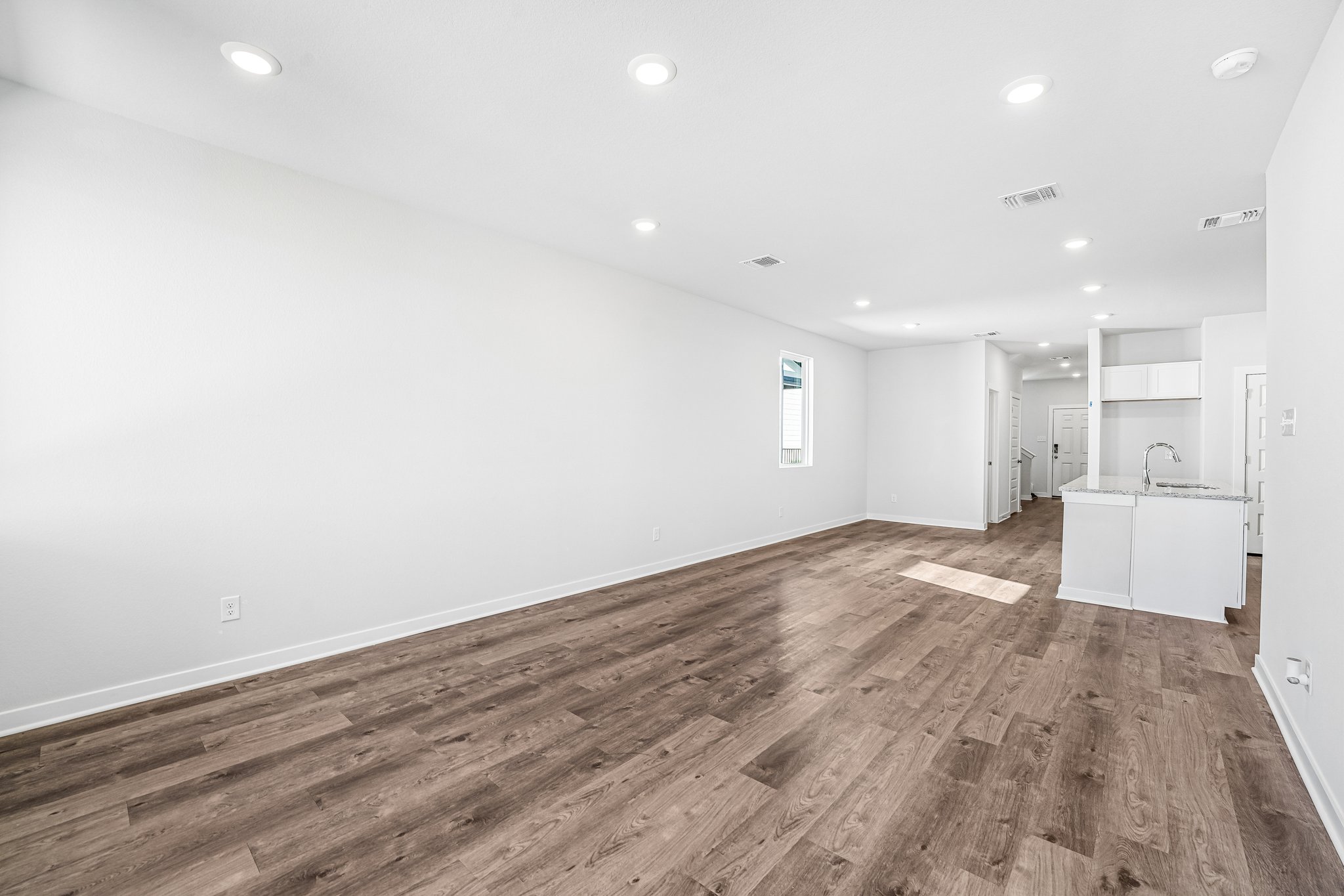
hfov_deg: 104.3
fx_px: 523
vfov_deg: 81.2
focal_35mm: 14
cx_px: 672
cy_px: 448
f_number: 8
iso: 400
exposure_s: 1/50
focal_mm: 14
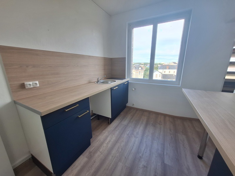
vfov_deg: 89.9
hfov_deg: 106.2
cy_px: 88
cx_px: 118
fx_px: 88
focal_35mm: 13
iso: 40
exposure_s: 1/100
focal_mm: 1.74
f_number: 2.2
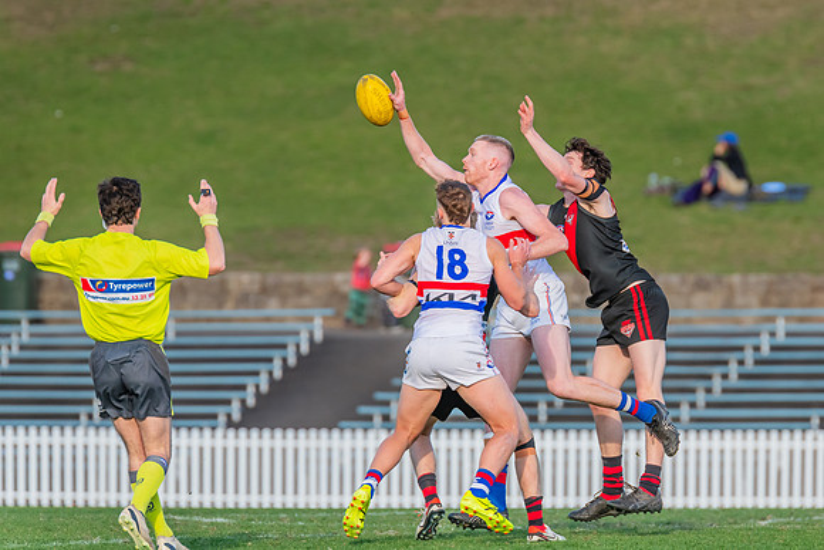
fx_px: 12746
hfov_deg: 3.7
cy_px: 186
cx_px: 522
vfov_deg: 2.5
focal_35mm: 557
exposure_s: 1/1250
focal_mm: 420
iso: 800
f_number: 6.3
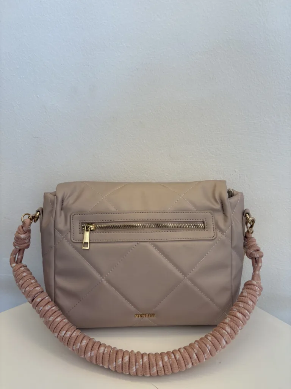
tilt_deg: -18.4
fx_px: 291
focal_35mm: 26
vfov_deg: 67.3
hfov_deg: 53.1
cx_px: 146
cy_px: 194
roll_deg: +0.0
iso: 32
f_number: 1.6
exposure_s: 1/131
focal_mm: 5.96
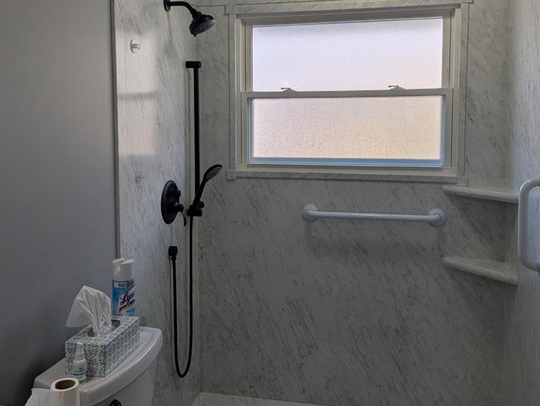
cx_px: 269
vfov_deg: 41.7
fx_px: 531
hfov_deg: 53.9
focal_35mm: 34
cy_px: 160
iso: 45
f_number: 1.85
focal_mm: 6.81
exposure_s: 1/421
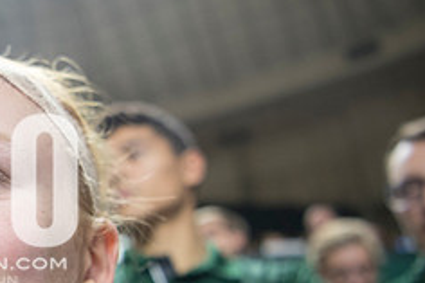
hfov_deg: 30.0
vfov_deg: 22.8
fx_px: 696
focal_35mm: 59
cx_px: -58
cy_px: 199
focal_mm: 24
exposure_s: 1/200
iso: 2000
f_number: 2.8
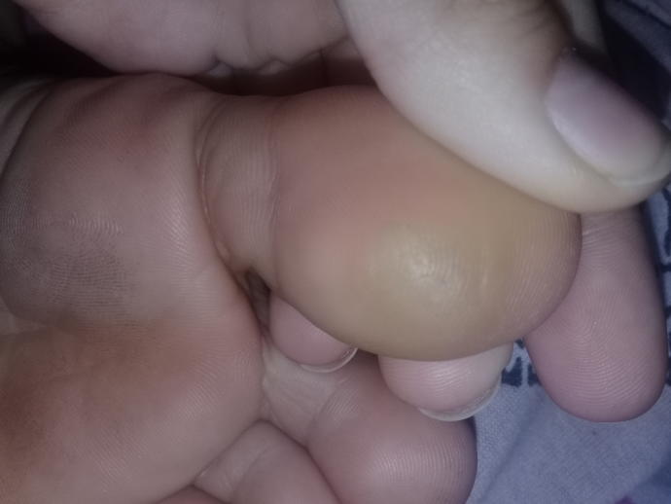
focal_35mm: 31
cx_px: 336
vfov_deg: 45.5
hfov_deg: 58.3
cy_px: 252
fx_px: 601
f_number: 2.2
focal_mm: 3.3
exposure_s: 1/17
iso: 1250
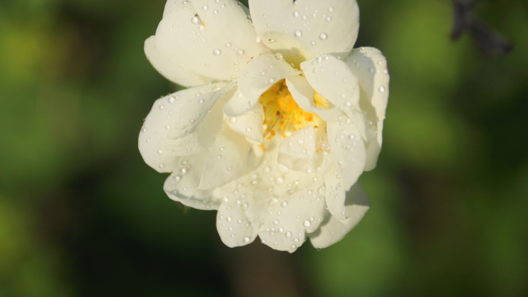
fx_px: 5517
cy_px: 127
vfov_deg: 3.1
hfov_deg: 5.5
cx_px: 264
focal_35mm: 394
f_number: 6.3
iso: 160
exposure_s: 1/400
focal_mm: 250
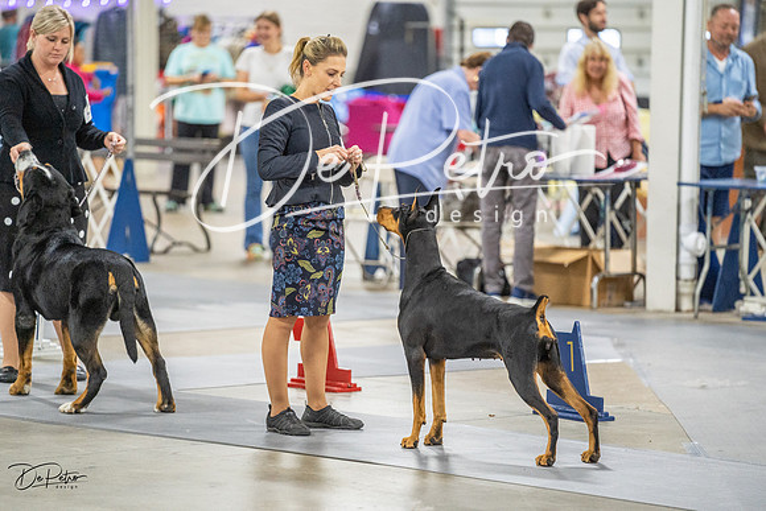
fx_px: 3873
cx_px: 383
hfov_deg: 11.3
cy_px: 256
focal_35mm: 182
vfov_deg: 7.5
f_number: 2.8
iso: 4000
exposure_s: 1/200
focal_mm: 182
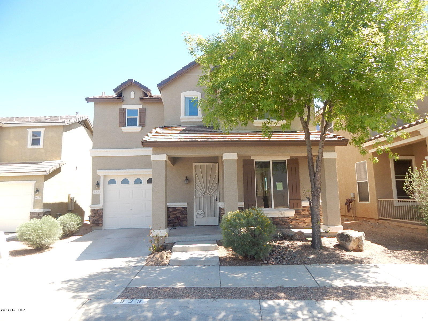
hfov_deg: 76.4
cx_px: 214
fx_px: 272
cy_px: 160
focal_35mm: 22
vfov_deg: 61.1
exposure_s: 1/400
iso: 125
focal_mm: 4
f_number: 3
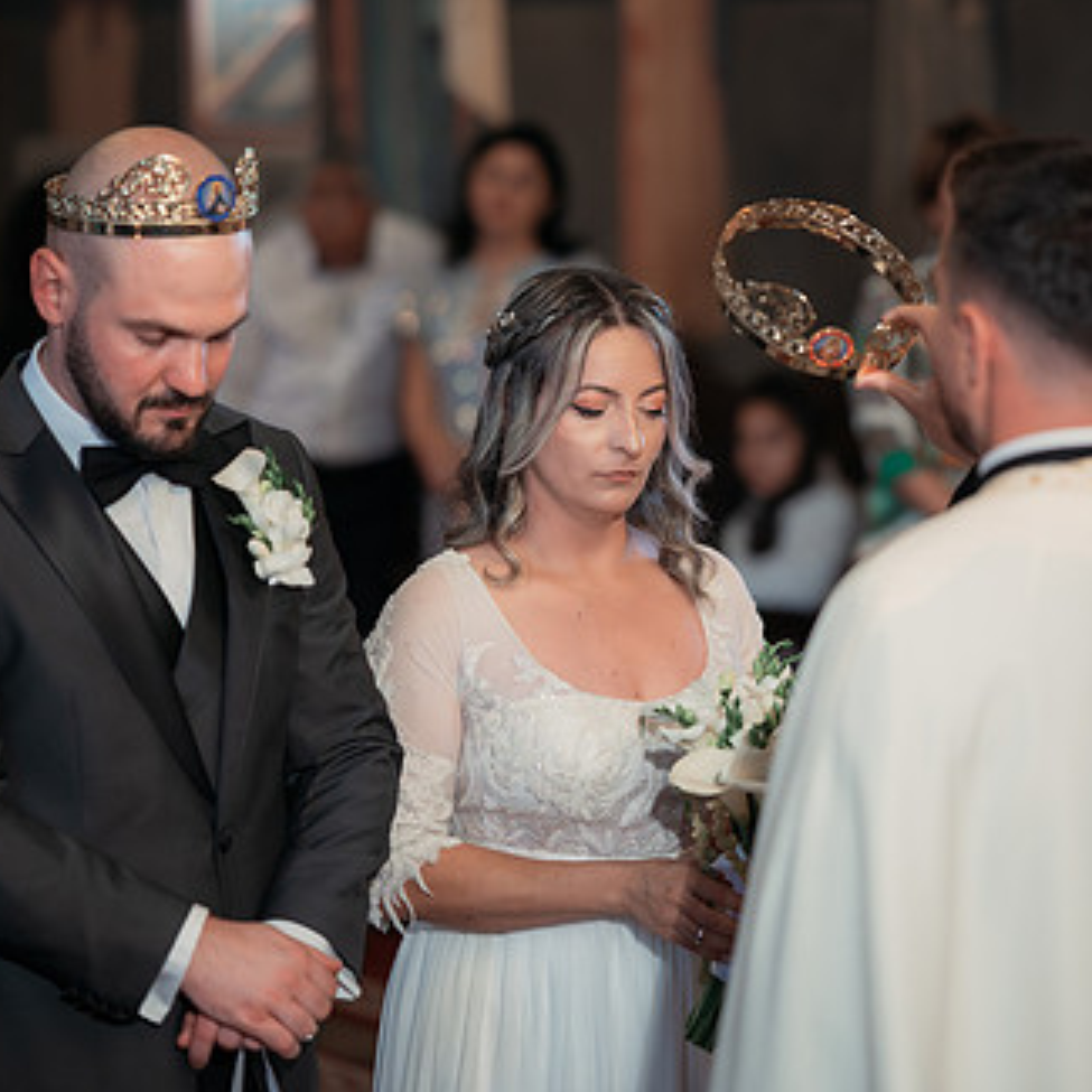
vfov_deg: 13.5
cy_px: 480
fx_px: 4604
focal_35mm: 129
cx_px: 655
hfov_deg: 13.5
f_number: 1.8
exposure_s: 1/200
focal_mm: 85
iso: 1600
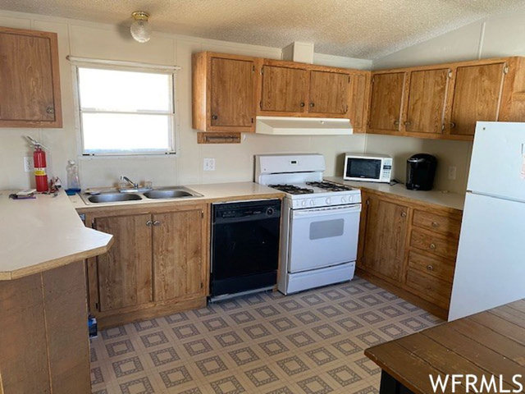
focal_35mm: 26
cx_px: 262
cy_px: 197
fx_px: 394
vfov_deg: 53.1
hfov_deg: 67.3
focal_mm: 4.25
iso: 125
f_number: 1.8
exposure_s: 1/80
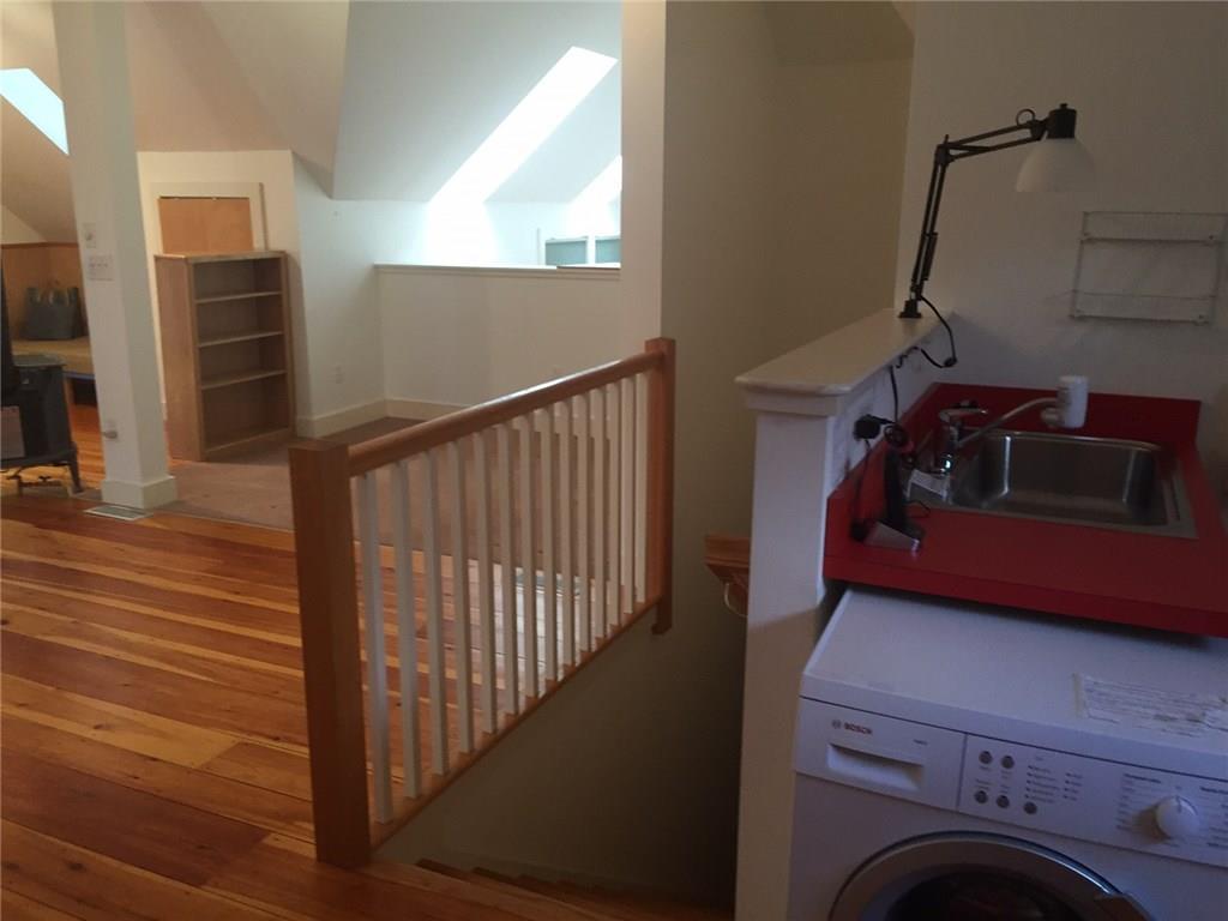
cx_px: 614
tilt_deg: -14.9
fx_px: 1029
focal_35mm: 29
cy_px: 460
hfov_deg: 61.7
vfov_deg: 48.2
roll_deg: +0.5
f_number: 2.2
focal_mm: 4.15
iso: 100
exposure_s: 1/30
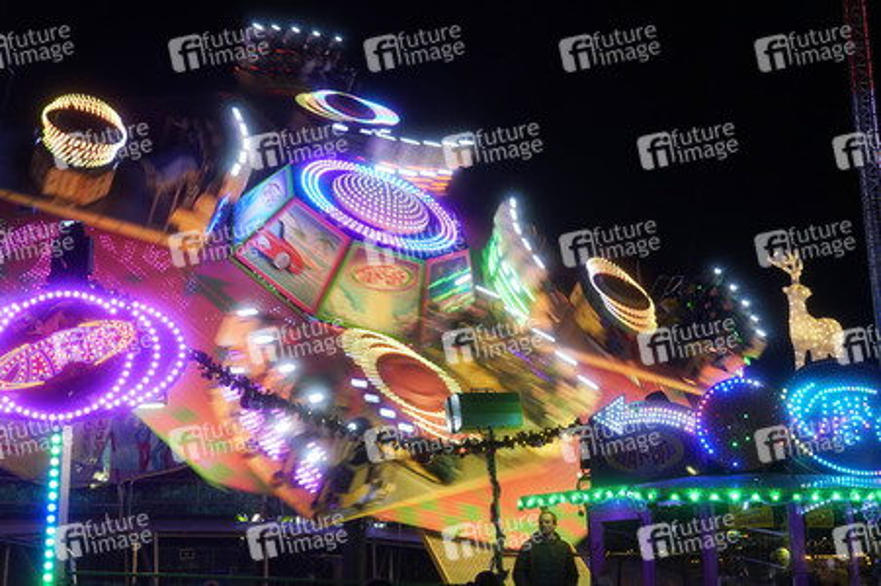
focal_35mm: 45
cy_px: 293
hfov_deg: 43.6
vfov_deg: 29.8
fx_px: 1100
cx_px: 440
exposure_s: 1/25
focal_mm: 30
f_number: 10
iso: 640
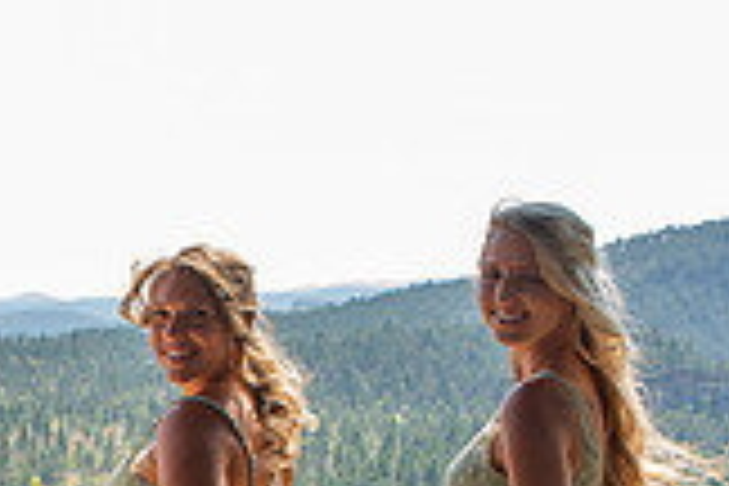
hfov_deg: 17.5
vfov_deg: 12.1
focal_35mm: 111
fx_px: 2248
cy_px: 542
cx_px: -148
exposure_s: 1/160
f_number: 4.5
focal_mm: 31
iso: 125
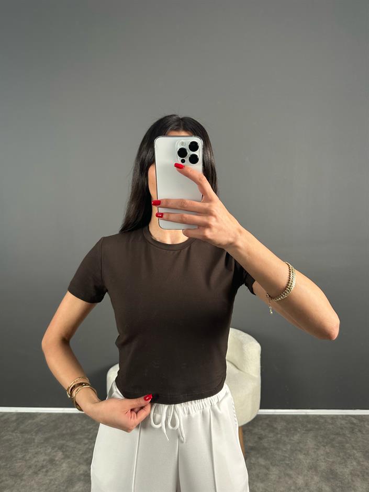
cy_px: 246
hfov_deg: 56.8
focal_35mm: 24
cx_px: 184
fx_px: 341
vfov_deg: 71.6
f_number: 1.78
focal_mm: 6.86
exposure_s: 1/121
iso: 125
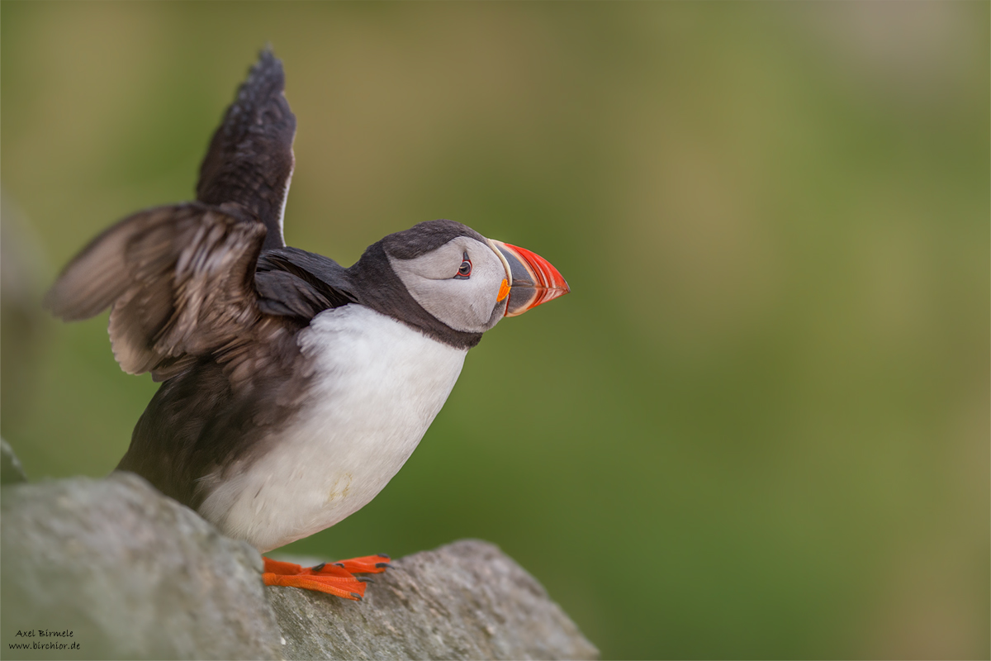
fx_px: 8258
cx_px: 496
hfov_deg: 6.9
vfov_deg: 4.6
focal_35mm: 300
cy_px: 330
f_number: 2.8
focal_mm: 300
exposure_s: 1/1000
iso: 900
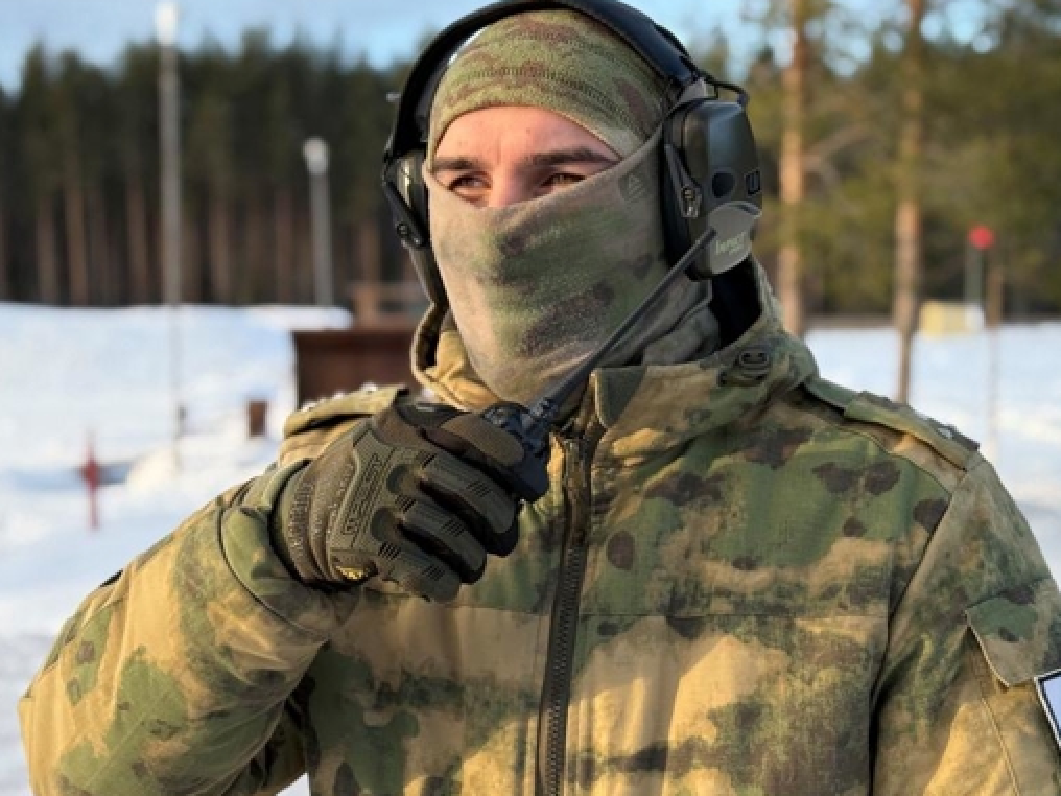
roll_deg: +1.7
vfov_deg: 23.3
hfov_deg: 30.7
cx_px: 600
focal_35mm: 63
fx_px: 1931
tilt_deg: -3.3
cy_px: 437
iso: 80
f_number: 1.78
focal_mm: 6.76
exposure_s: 1/895
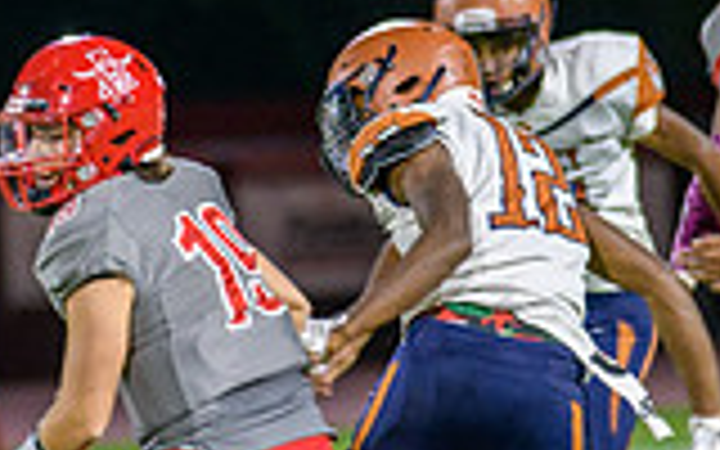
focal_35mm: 738
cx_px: 126
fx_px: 14481
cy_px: 214
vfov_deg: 1.8
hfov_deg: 2.8
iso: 1600
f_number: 2.8
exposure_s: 1/250
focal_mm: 200
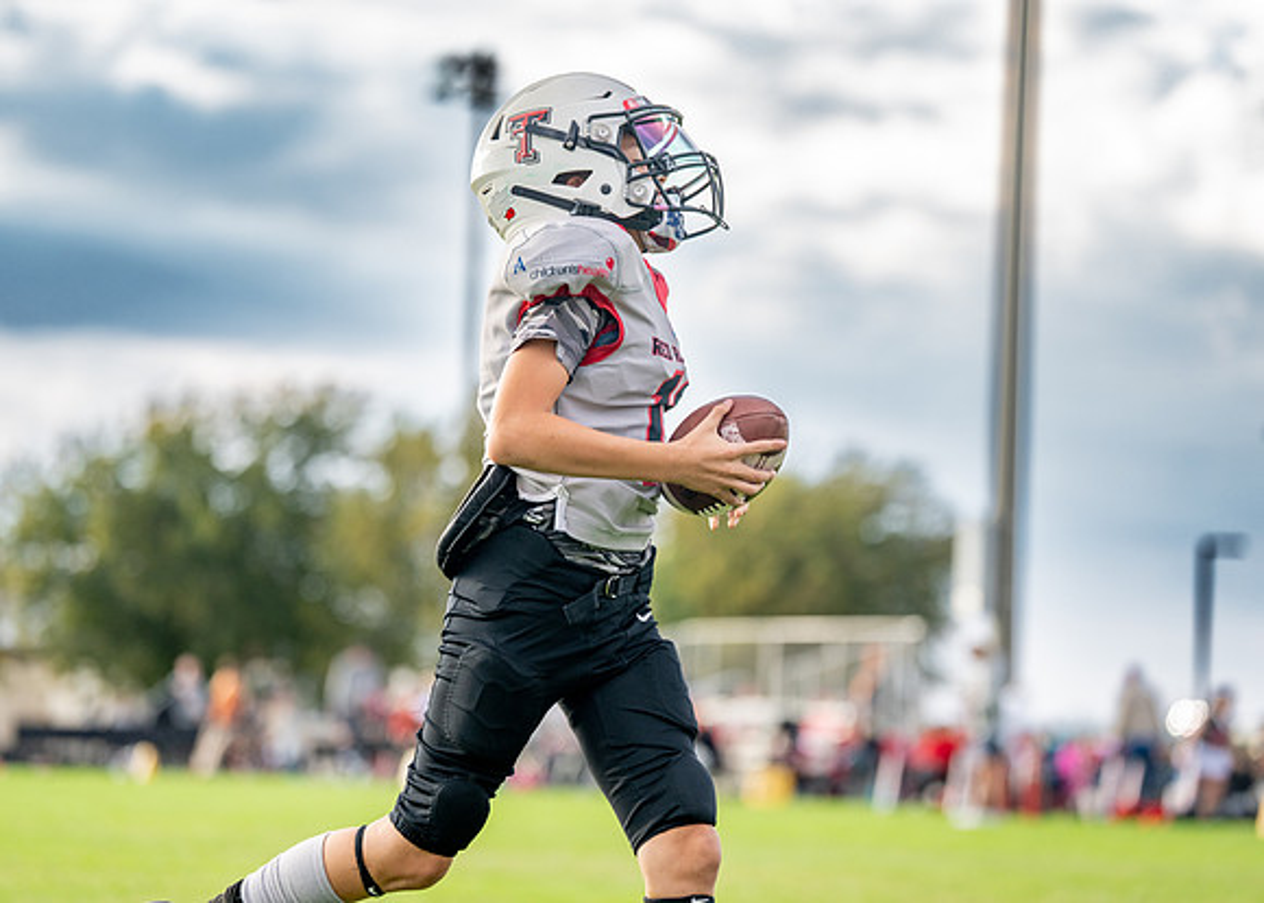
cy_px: 454
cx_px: 625
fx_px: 4747
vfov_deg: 10.9
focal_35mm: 132
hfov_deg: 15.2
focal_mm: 125
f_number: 2.8
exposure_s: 1/1250
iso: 500
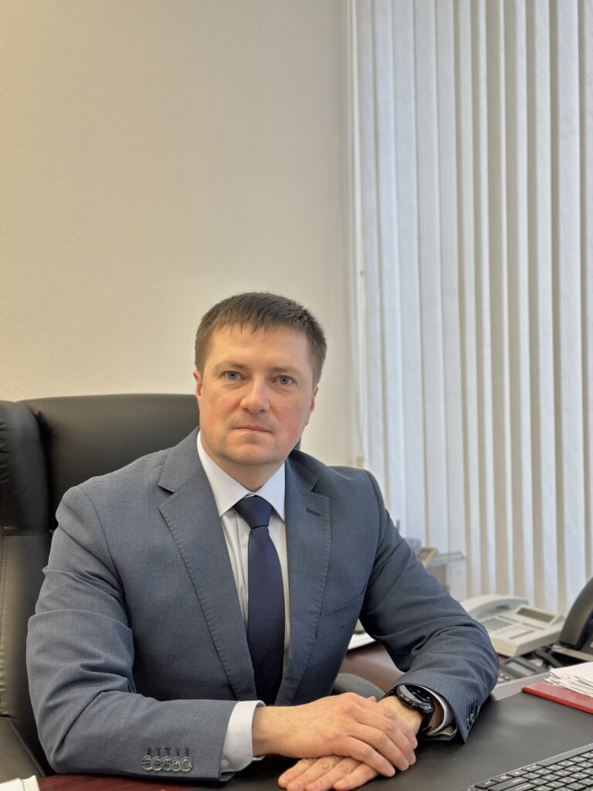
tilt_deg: -2.4
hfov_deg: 30.3
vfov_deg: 39.7
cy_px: 396
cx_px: 296
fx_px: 1096
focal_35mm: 48
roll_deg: +0.9
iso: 64
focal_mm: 6.86
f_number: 1.78
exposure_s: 1/100
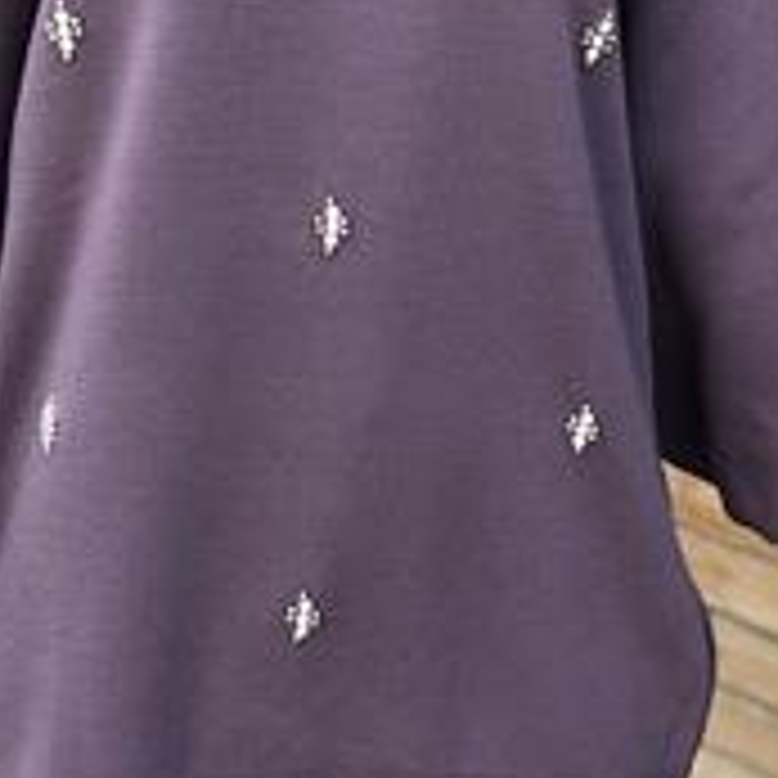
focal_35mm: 120
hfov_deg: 14.5
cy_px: 223
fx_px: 3051
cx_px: 243
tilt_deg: -16.9
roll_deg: -0.3
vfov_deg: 14.5
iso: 32
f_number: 2.8
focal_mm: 6.6
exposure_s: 1/60
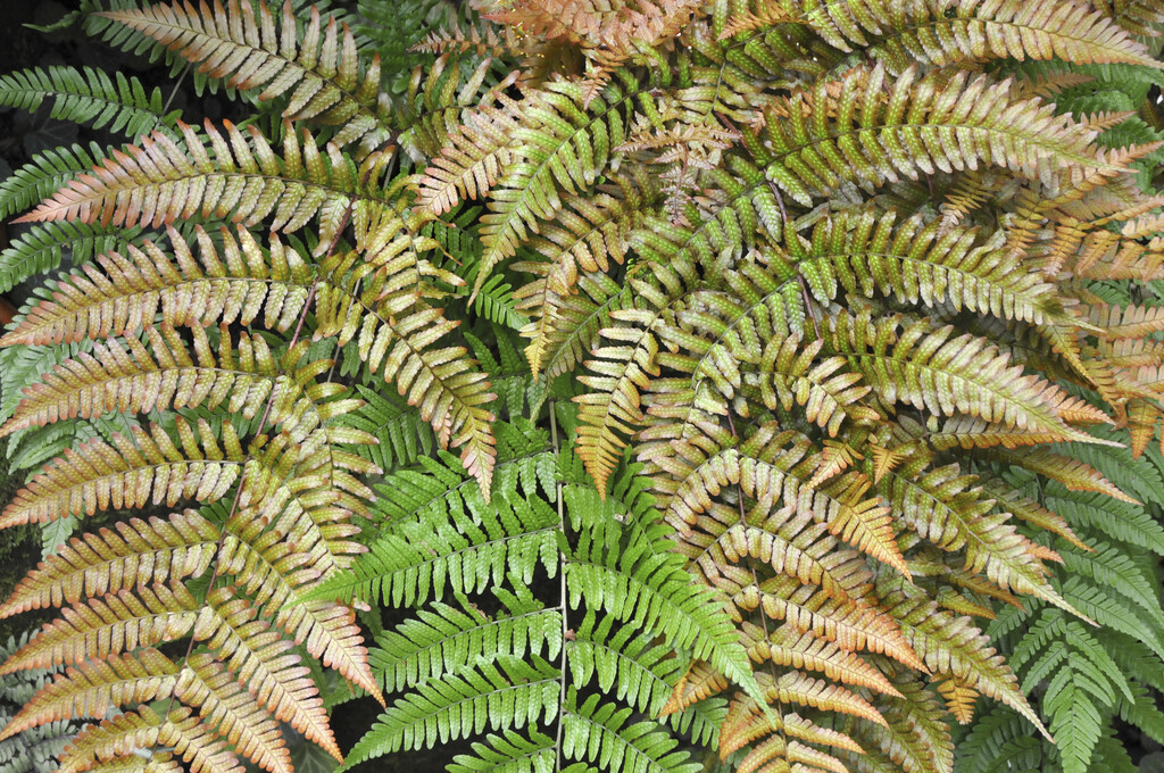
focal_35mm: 75
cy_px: 386
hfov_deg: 27.0
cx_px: 582
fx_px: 2422
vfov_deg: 18.1
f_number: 7.1
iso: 1000
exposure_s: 1/125
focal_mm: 50
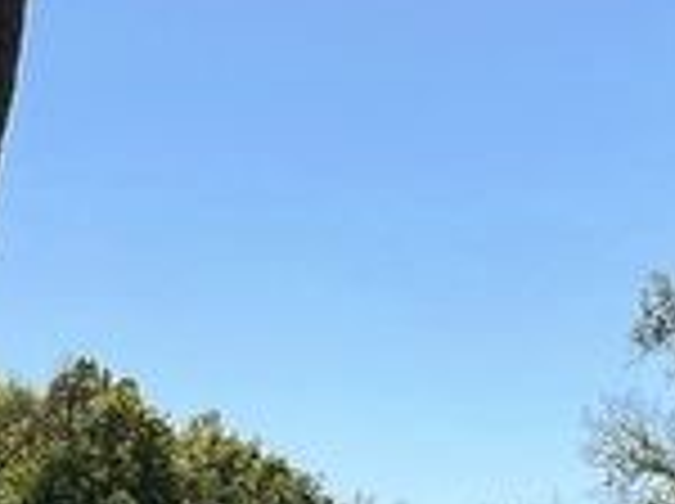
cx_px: 1134
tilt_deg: -7.3
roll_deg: -0.6
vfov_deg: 9.8
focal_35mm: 139
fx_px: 2706
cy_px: 1071
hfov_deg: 13.1
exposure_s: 1/1862
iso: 50
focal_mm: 5.1
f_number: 1.6
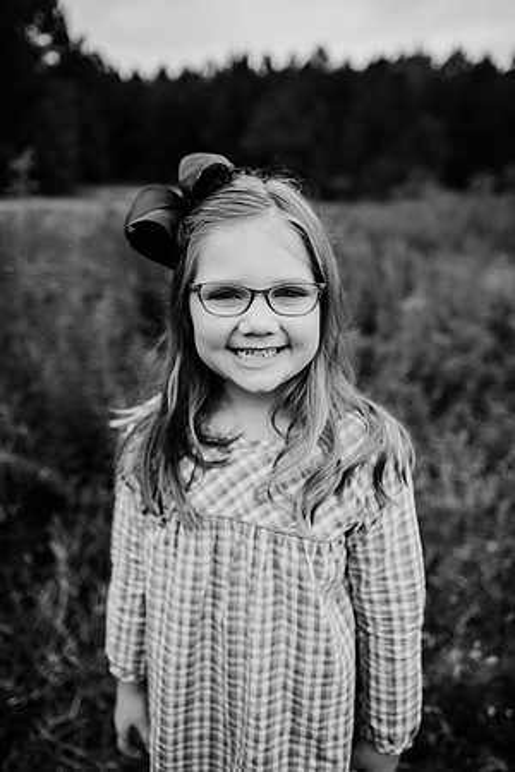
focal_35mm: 24
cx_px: 258
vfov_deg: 73.7
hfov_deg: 53.1
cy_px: 386
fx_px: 515
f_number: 2.2
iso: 125
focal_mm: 24
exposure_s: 1/800
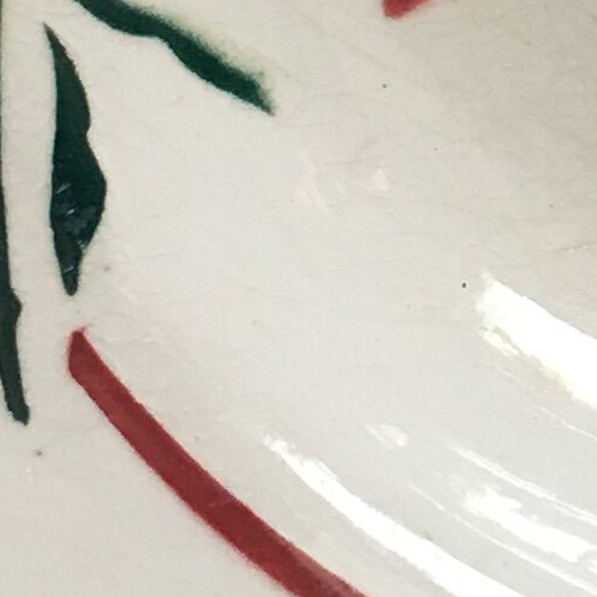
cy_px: -519
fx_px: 4000
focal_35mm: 205
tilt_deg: -71.3
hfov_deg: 8.2
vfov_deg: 8.2
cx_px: 1115
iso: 40
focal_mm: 4.15
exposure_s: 1/33
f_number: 2.2
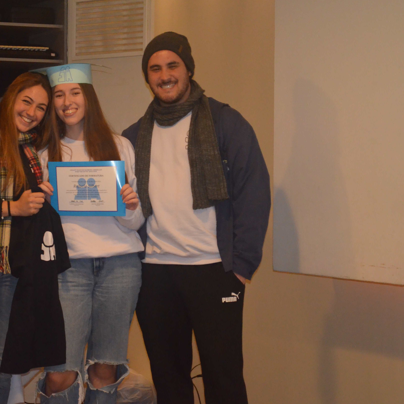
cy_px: 201
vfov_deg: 16.3
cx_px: 114
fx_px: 1408
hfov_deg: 16.3
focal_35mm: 107
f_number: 5.6
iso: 3200
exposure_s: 1/60
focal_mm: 55
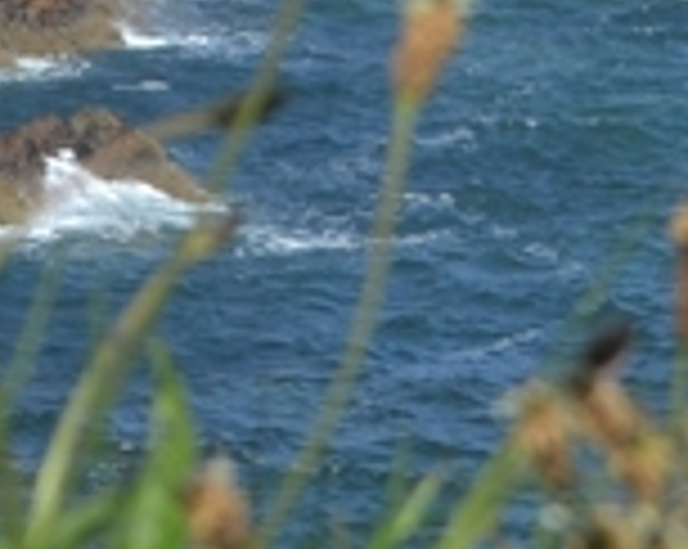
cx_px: -380
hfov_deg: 3.6
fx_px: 11028
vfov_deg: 2.8
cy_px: -504
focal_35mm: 542
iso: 100
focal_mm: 55
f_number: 8
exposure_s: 1/250
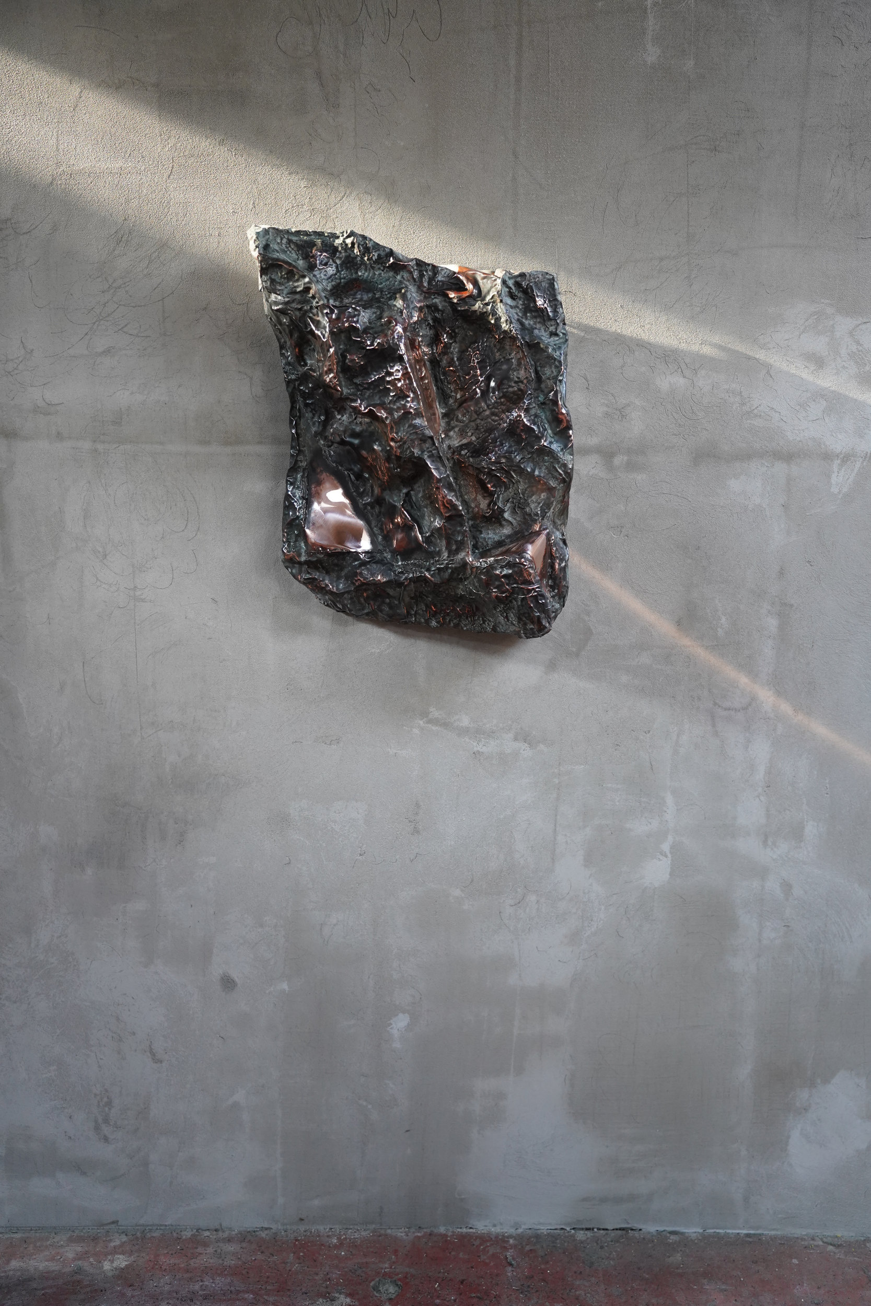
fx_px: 1306
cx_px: 436
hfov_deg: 36.9
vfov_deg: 53.1
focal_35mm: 36
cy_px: 653
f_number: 2.8
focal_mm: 36
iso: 1600
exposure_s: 1/160
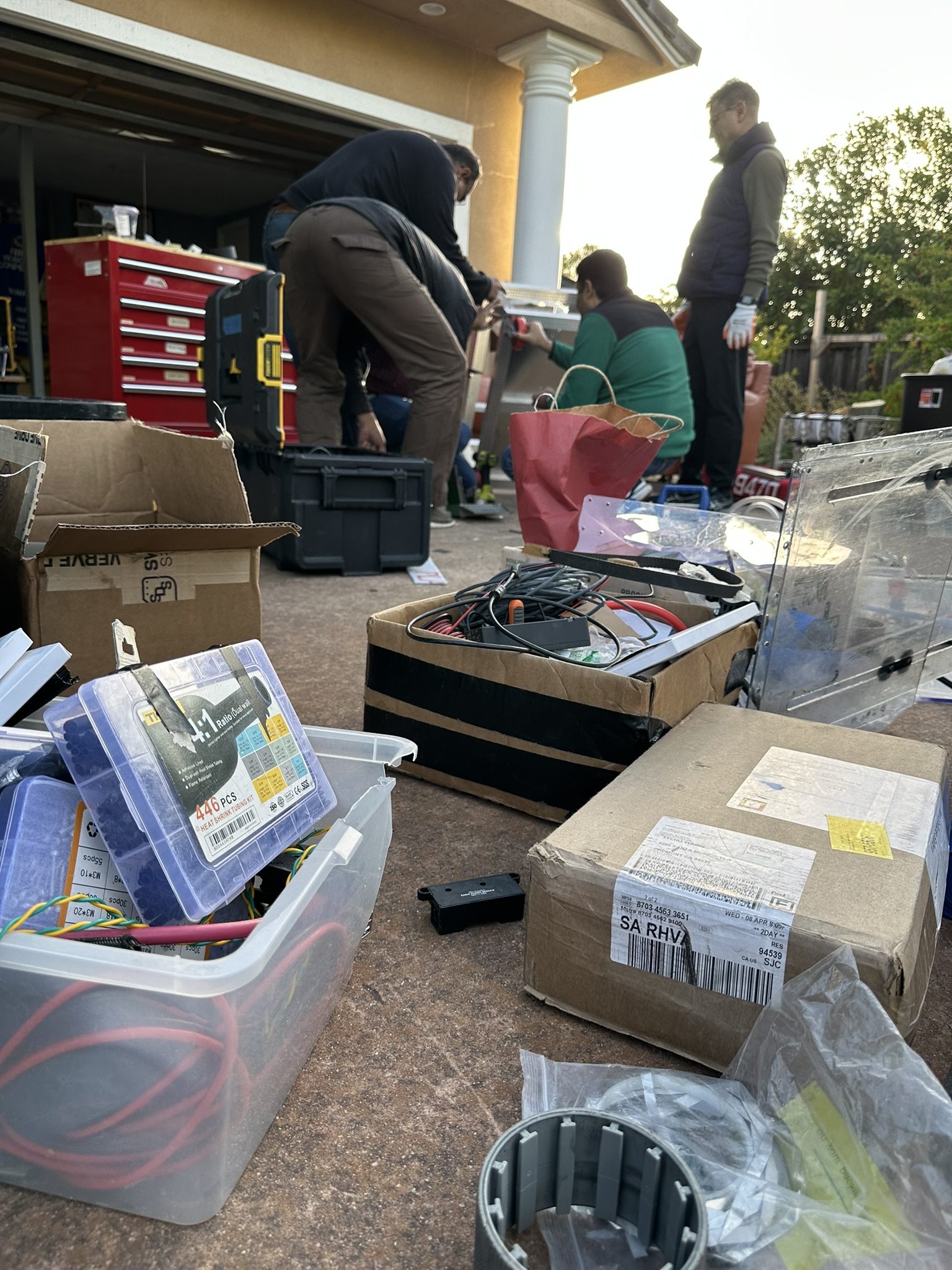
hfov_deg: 56.8
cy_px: 635
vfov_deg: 71.6
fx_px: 880
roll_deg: -3.8
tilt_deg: -10.8
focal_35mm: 24
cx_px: 476
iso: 80
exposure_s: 1/450
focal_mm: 6.86
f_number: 1.78
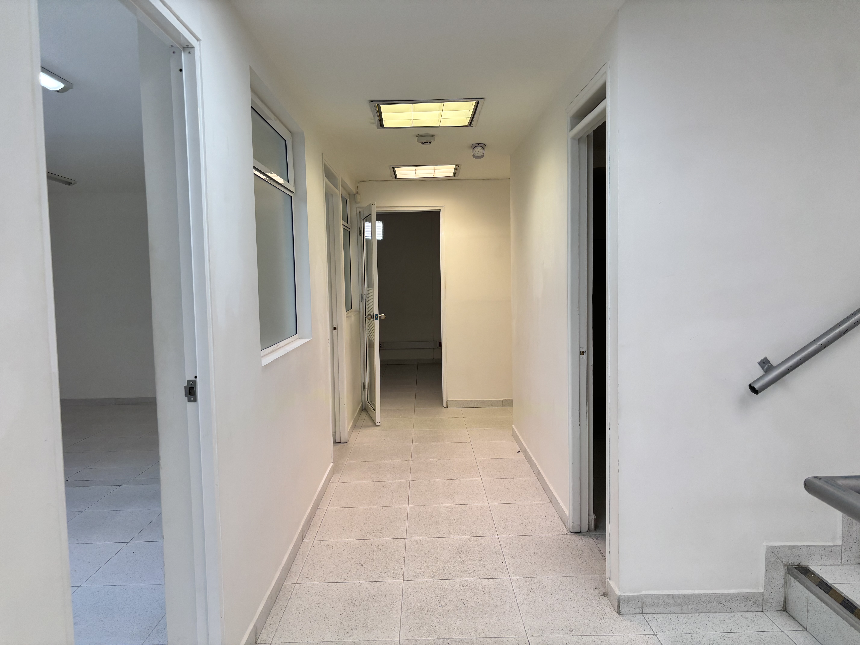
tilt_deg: -4.4
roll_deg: +0.9
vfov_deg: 53.1
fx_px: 646
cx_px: 430
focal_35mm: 26
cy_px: 322
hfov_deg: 67.3
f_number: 1.6
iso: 80
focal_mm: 5.96
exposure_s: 1/120
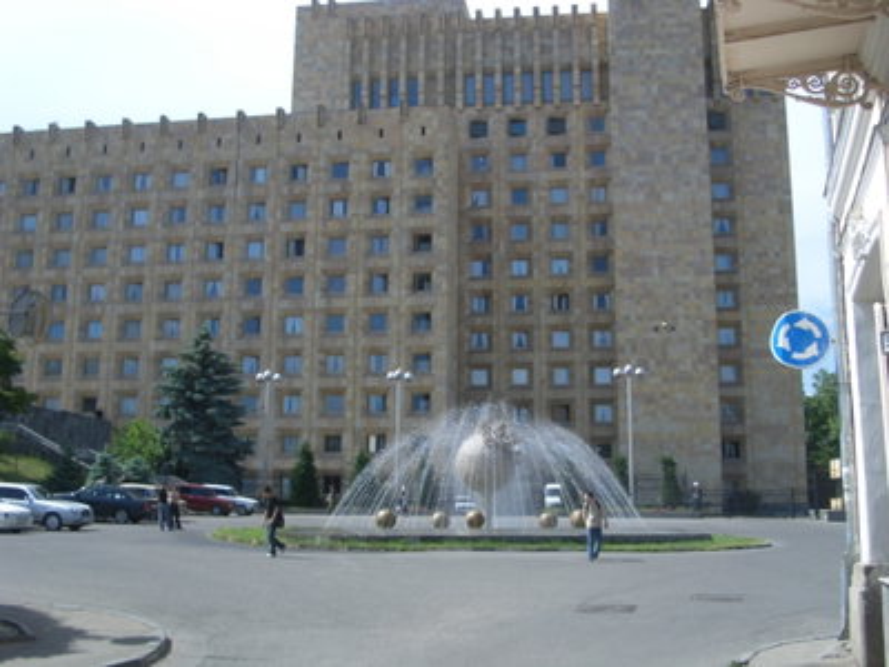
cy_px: 334
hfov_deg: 45.8
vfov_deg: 35.1
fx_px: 1053
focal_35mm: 41
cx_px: 444
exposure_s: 1/400
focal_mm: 6.8
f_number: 4.6
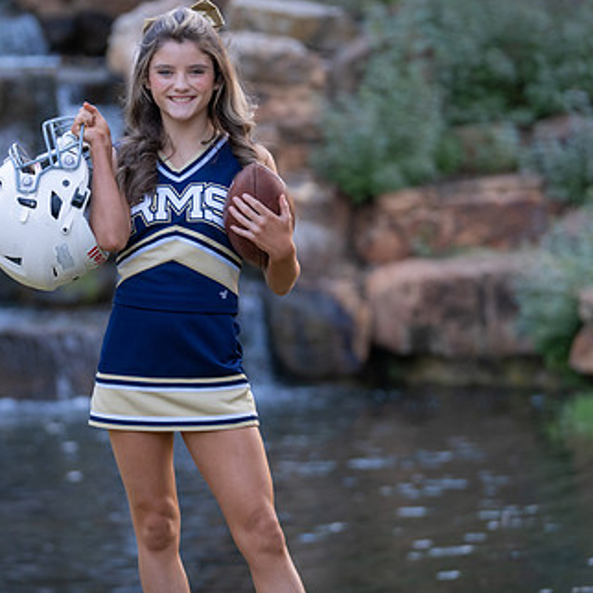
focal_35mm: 164
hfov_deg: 10.6
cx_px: 172
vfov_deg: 10.7
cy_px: 258
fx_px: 3179
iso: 800
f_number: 2.8
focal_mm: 106
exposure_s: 1/320
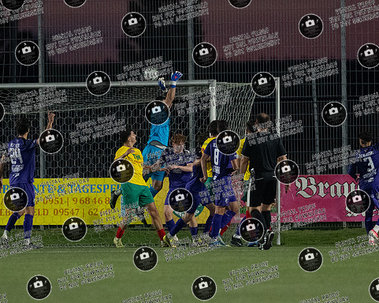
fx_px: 7319
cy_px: 139
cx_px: 174
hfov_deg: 3.0
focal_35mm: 653
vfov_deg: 2.4
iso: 10000
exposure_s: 1/1600
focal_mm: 300
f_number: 3.2
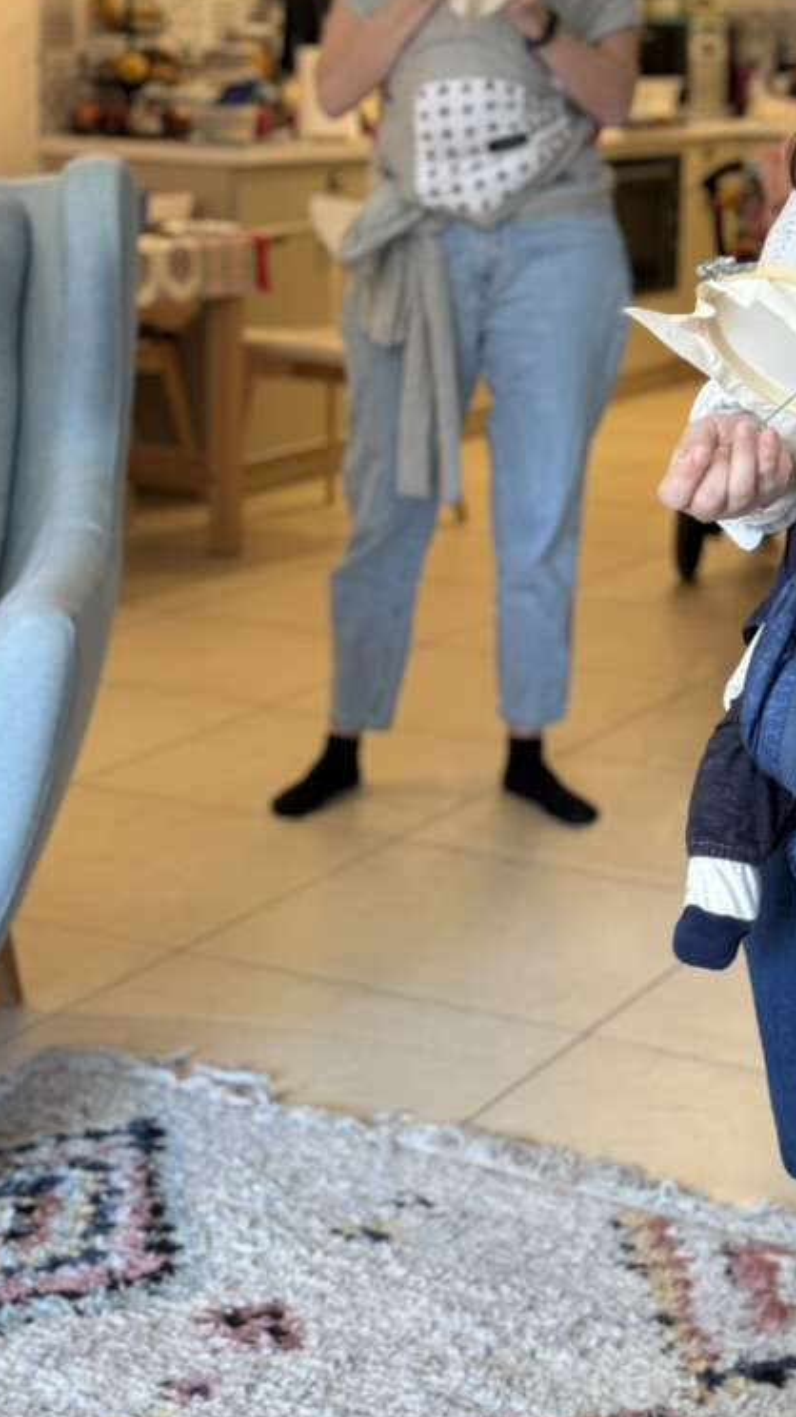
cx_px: 465
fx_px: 2704
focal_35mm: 72
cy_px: 587
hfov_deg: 16.7
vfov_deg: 29.3
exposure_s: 1/50
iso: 80
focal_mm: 6.76
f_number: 1.78
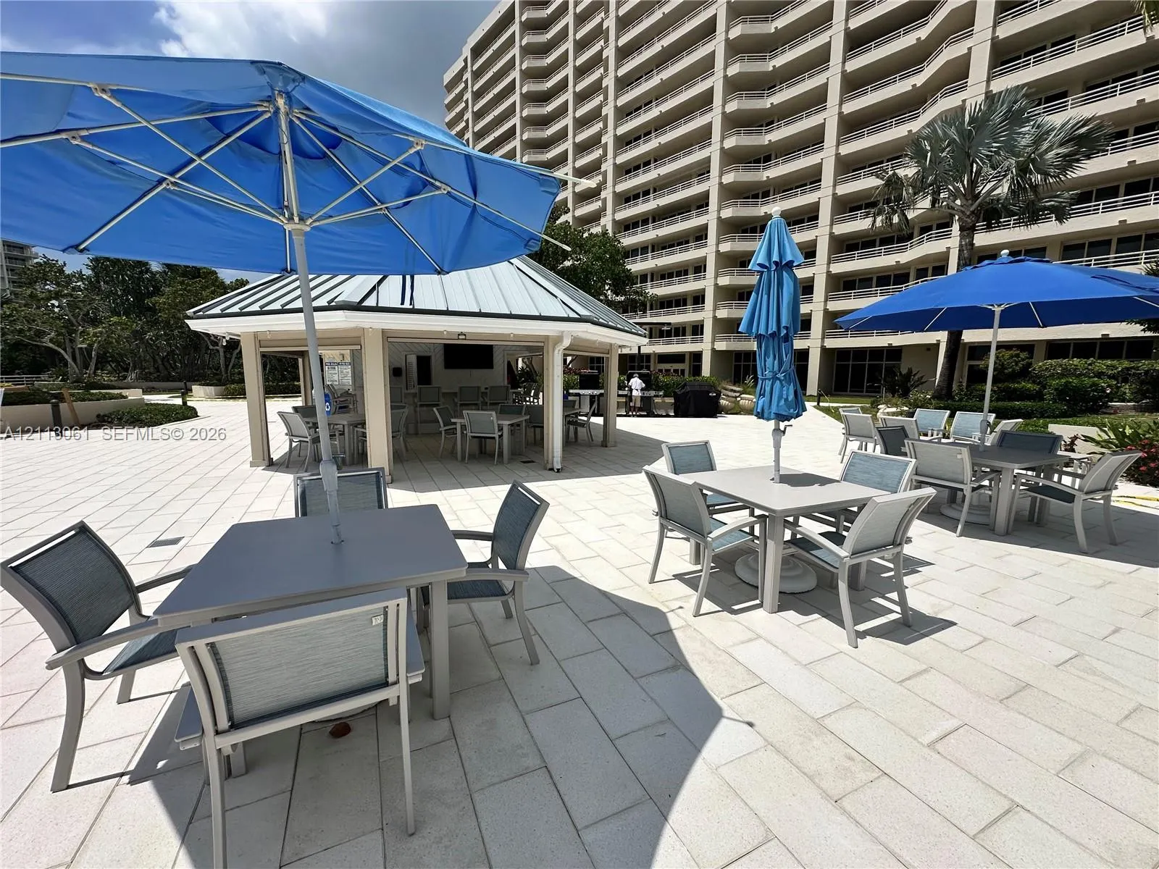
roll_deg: -0.6
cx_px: 580
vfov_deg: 85.7
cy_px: 434
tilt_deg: -6.7
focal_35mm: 14
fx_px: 469
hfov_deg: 102.1
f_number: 2.2
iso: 50
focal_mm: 2.22
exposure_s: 1/5556
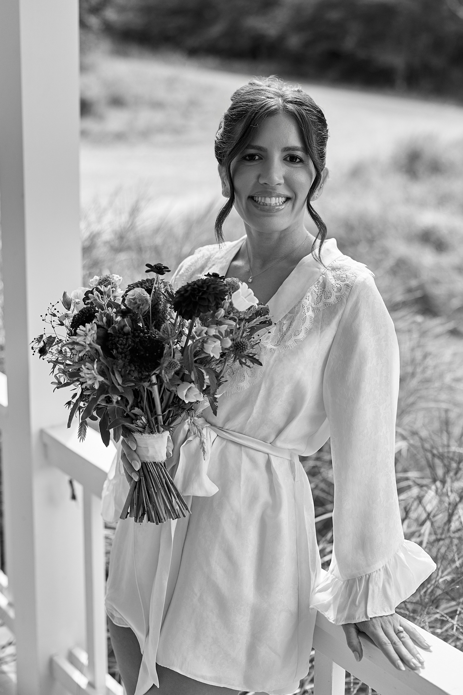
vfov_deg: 47.4
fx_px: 791
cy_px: 348
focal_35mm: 41
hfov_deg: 32.6
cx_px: 232
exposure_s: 1/2000
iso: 320
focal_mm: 41
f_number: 2
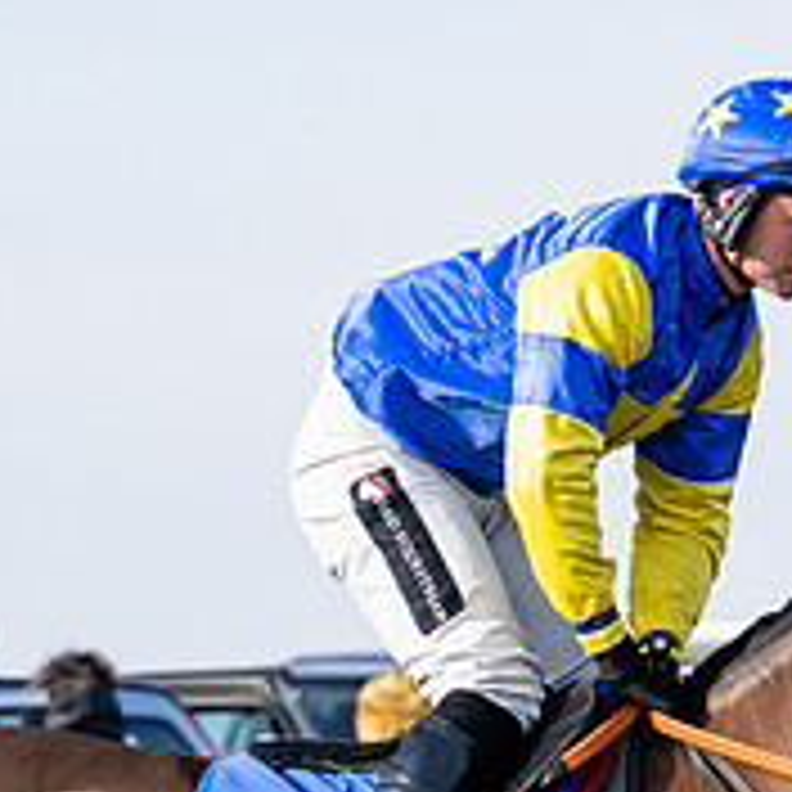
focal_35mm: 587
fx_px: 15195
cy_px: 984
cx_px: 575
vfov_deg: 3.0
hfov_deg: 3.0
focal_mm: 110
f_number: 4
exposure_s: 1/4000
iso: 400
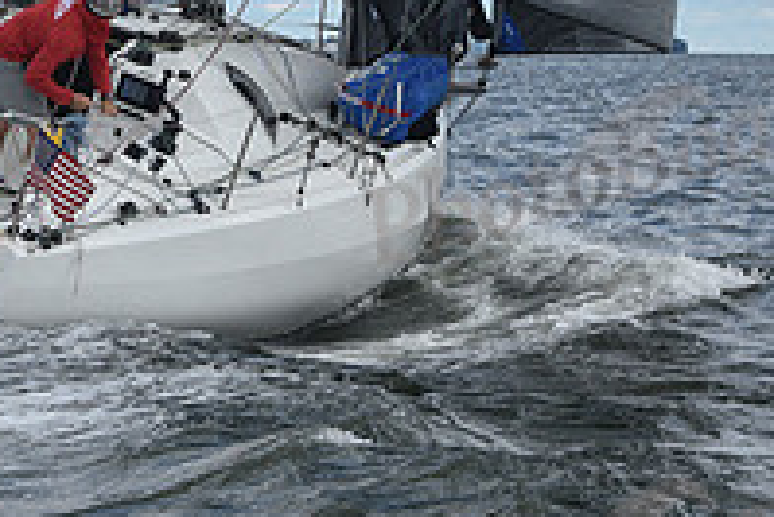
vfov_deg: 5.5
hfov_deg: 8.2
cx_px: 167
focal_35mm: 251
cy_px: 17
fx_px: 5400
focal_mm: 86
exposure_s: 1/800
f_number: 10
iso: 250
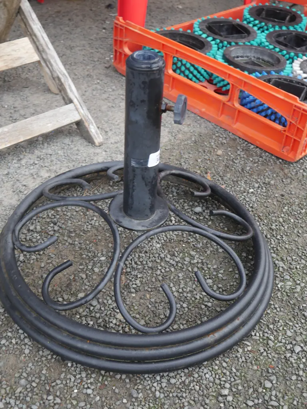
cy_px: 204
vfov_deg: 44.8
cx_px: 154
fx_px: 497
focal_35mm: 42
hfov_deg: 34.3
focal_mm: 21
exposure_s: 1/60
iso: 320
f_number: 4.6
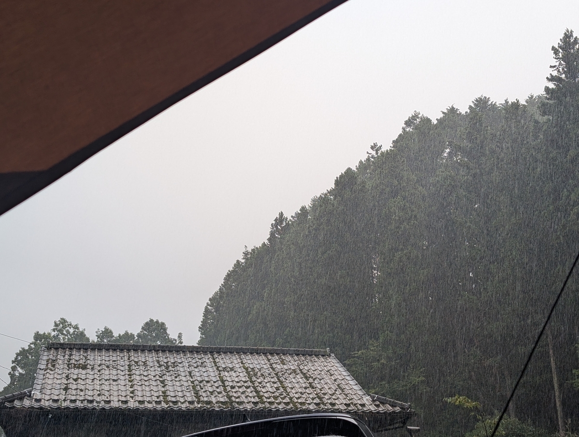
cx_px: 290
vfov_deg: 29.8
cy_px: 218
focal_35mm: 49
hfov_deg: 38.9
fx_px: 821
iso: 32
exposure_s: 1/203
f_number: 1.68
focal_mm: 6.9
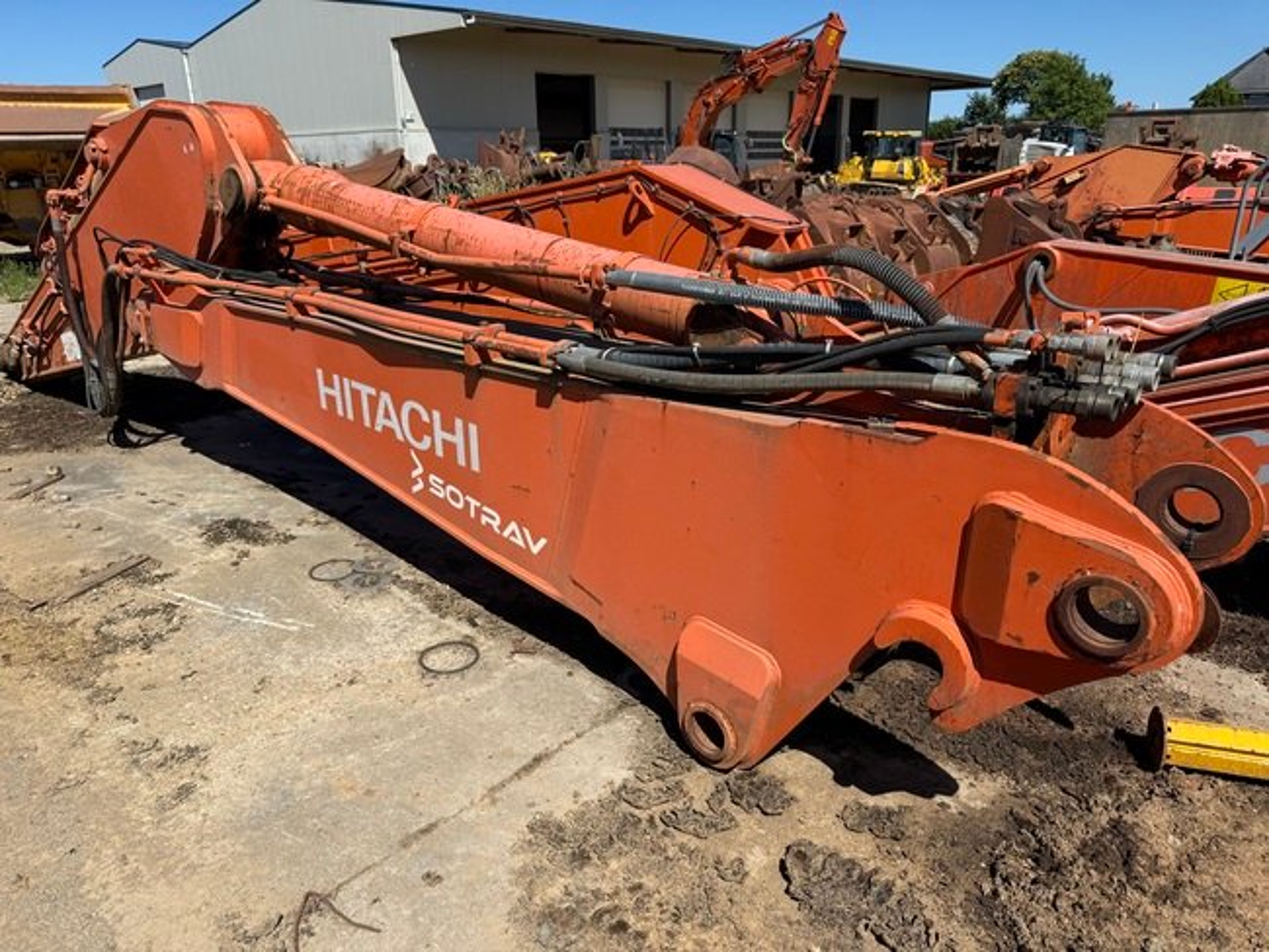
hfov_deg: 71.6
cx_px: 634
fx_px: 880
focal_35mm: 24
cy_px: 476
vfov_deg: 56.8
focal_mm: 6.76
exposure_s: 1/4673
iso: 80
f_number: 1.78
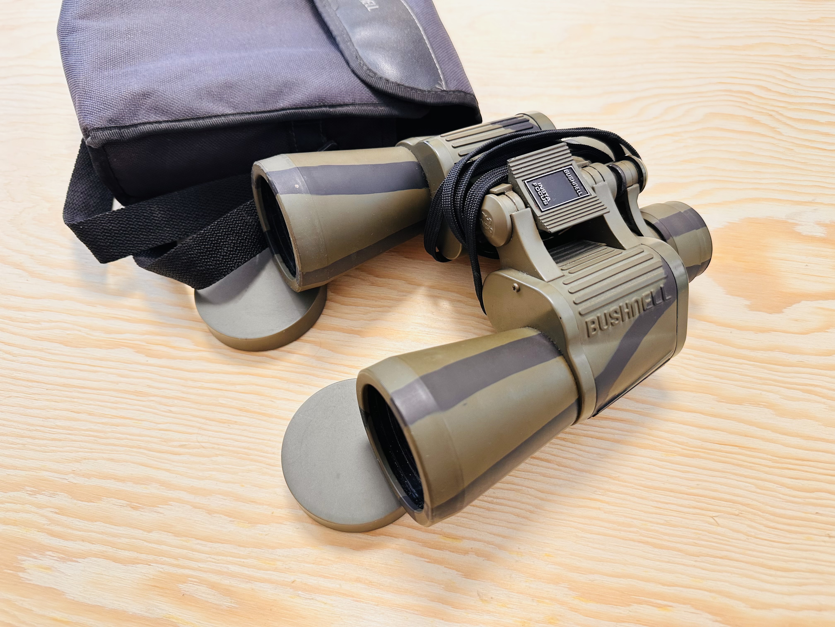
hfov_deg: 71.6
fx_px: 579
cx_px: 418
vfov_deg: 56.8
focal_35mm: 24
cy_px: 314
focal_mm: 6.86
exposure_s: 1/50
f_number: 1.78
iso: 160
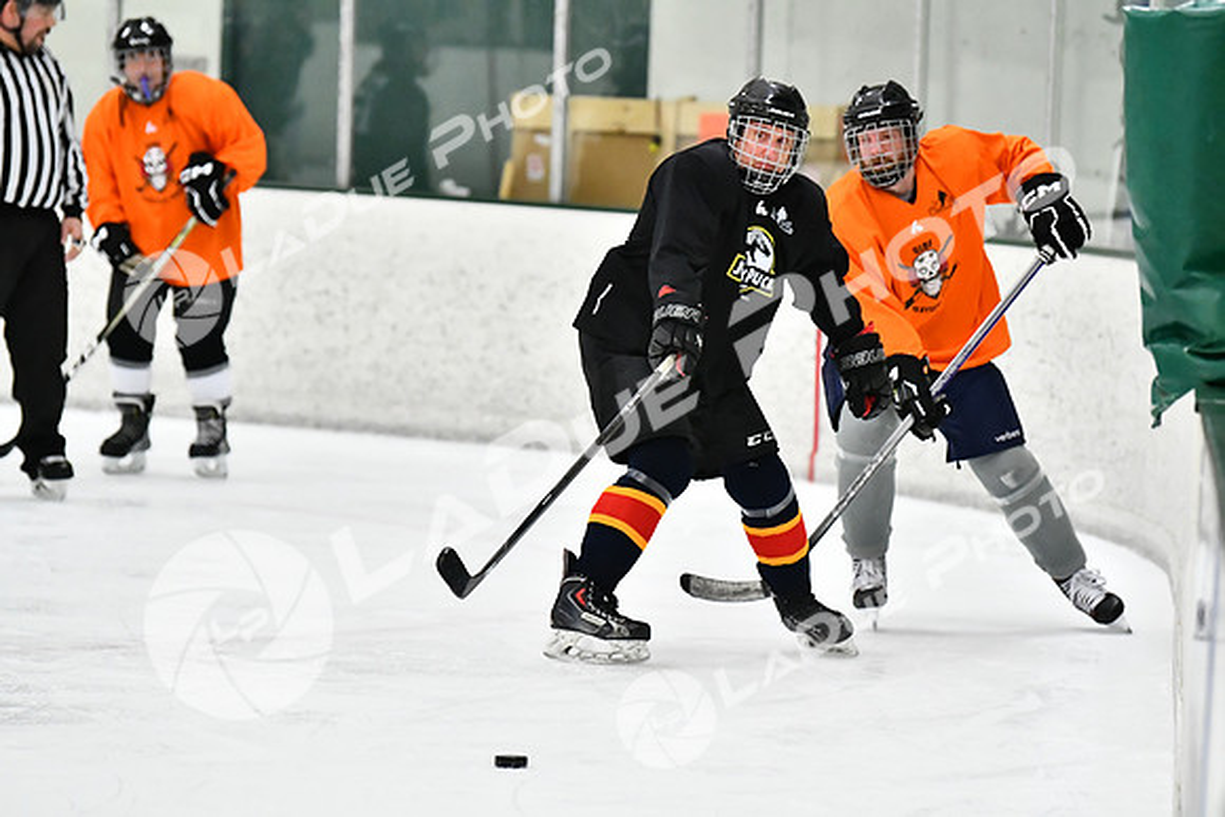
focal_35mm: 225
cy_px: 408
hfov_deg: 9.1
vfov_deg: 6.1
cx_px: 612
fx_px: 7658
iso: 5000
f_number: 2.8
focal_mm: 150
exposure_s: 1/1250
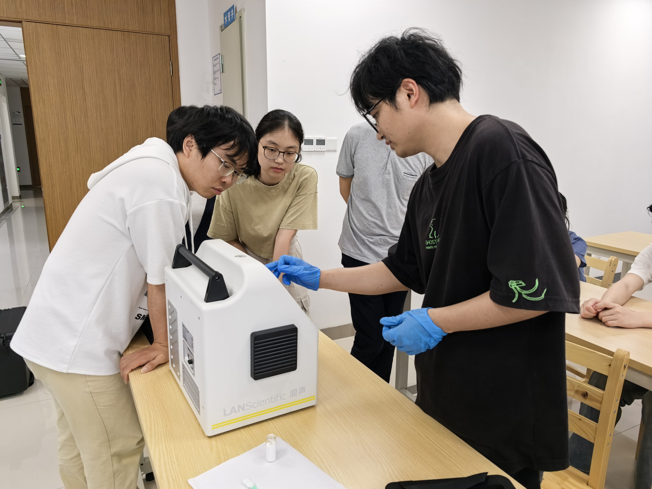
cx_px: 326
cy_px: 244
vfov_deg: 56.8
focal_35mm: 24
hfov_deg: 71.6
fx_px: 452
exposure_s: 1/100
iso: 125
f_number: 2
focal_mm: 6.98
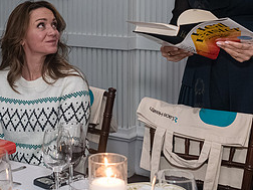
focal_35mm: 82
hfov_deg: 23.4
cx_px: 47
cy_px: 43
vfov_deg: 17.9
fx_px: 599
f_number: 4.5
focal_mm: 35
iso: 6400
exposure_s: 1/320
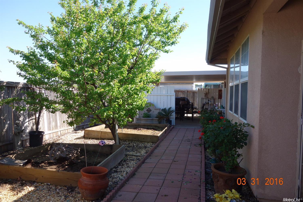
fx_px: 236
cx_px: 152
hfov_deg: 65.5
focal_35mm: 28
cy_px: 101
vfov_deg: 46.4
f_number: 5.6
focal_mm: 10.4
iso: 125
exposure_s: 1/160
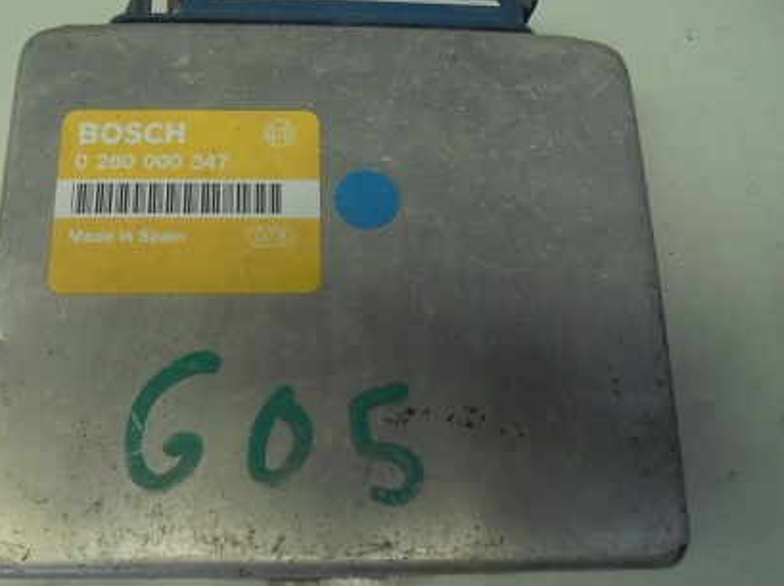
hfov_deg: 55.1
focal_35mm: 33
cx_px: 323
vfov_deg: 42.9
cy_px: 304
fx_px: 747
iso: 320
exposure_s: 1/30
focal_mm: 4.6
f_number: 3.5
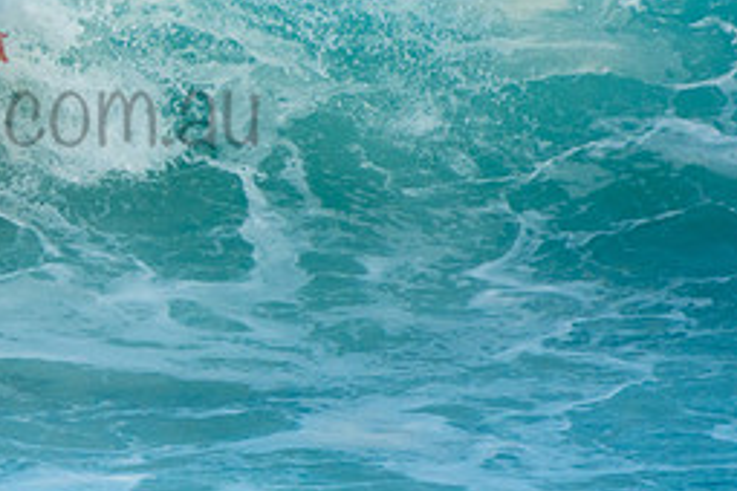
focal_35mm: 1109
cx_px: -46
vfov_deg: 1.2
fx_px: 22702
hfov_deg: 1.9
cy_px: 79
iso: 500
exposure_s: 1/800
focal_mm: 320
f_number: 5.6
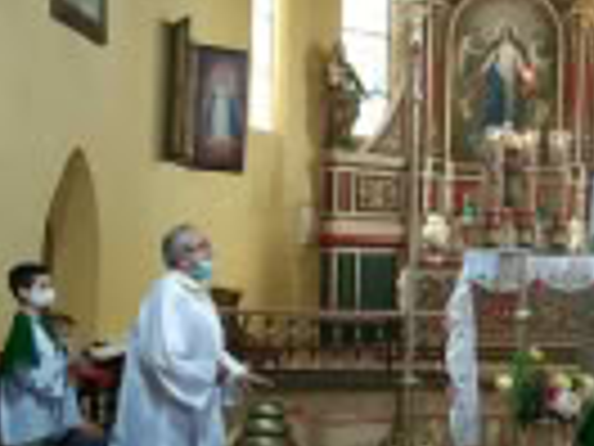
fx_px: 1253
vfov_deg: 20.1
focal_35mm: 73
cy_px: 270
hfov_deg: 24.9
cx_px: 644
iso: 320
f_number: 1.9
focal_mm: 3.94
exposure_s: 1/25
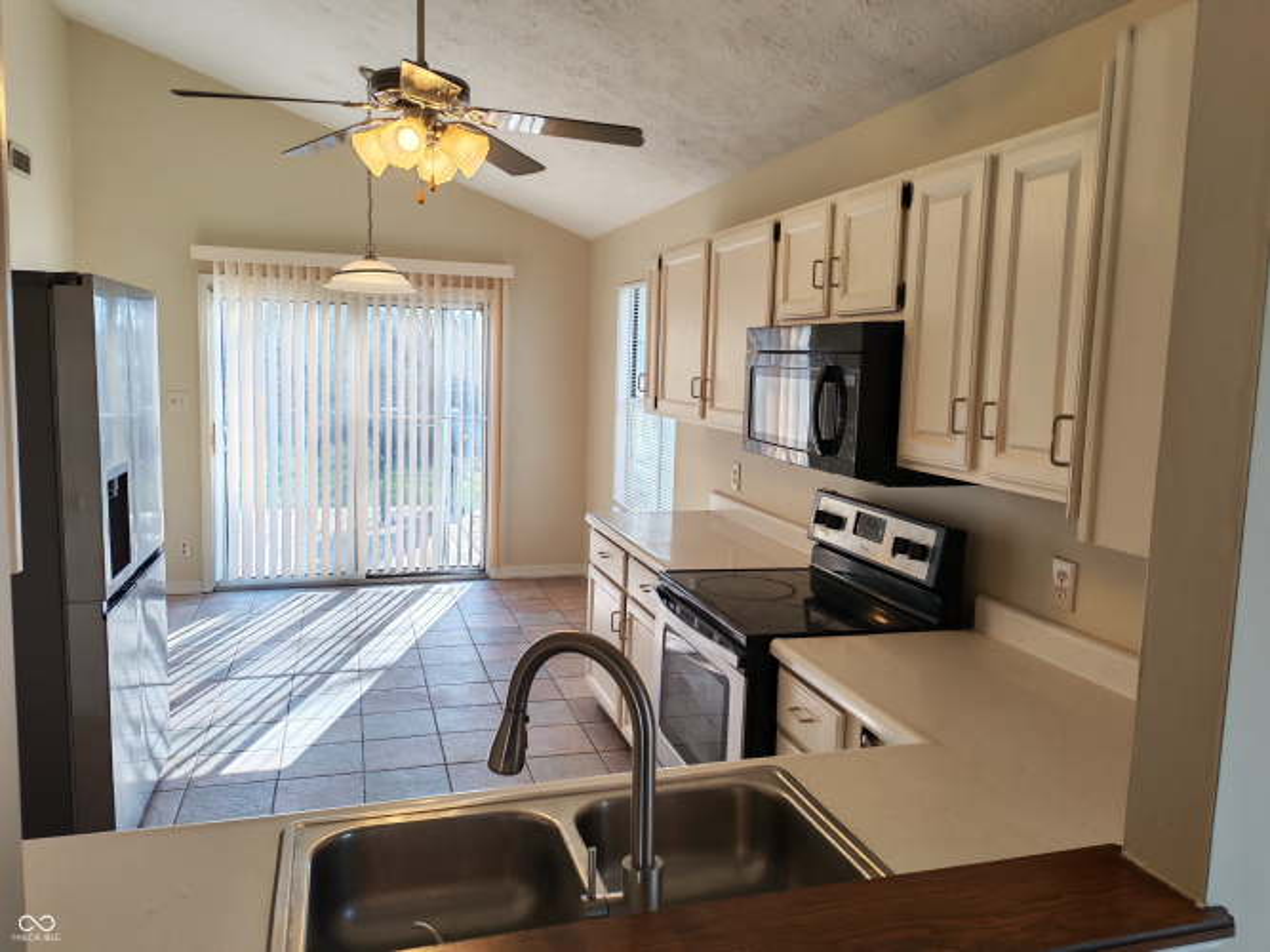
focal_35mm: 27
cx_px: 635
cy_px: 476
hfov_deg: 65.3
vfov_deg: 51.3
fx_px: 990
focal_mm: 6.12
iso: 80
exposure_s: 1/100
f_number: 1.9
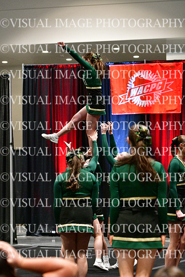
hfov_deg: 9.3
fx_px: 1132
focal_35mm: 147
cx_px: 92
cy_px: 138
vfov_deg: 14.0
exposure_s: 1/400
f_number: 4
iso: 5000
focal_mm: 98
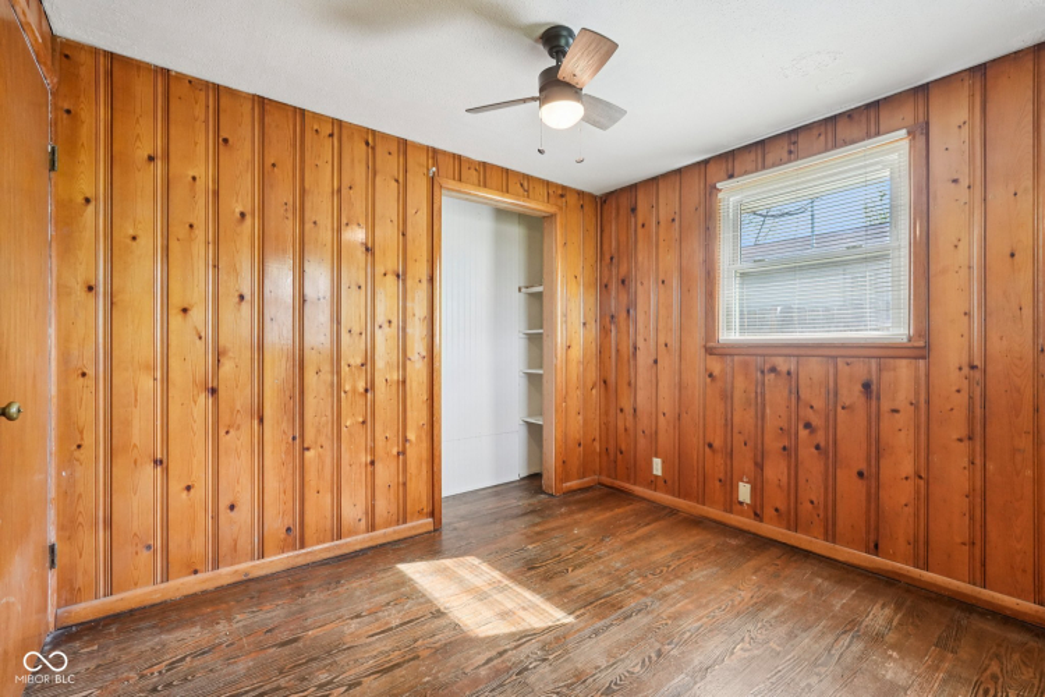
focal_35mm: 16
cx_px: 522
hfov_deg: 96.7
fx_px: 464
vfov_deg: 73.7
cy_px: 348
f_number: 8
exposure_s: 1/30
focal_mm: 16
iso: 1600
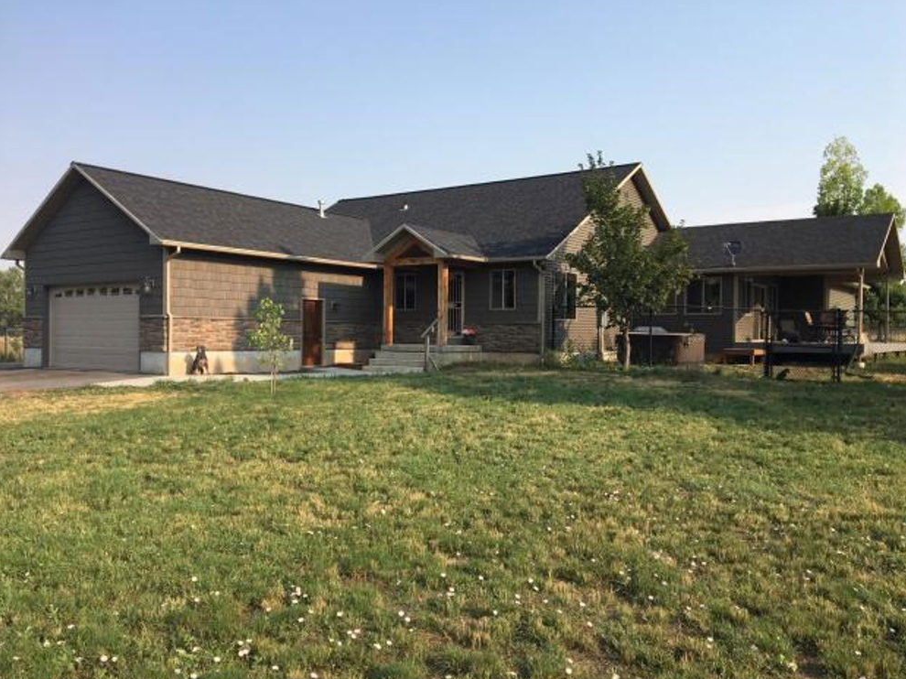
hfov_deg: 60.0
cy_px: 347
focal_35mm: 30
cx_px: 466
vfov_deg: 46.8
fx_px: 785
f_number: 2.2
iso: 25
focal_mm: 4.15
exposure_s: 1/1241
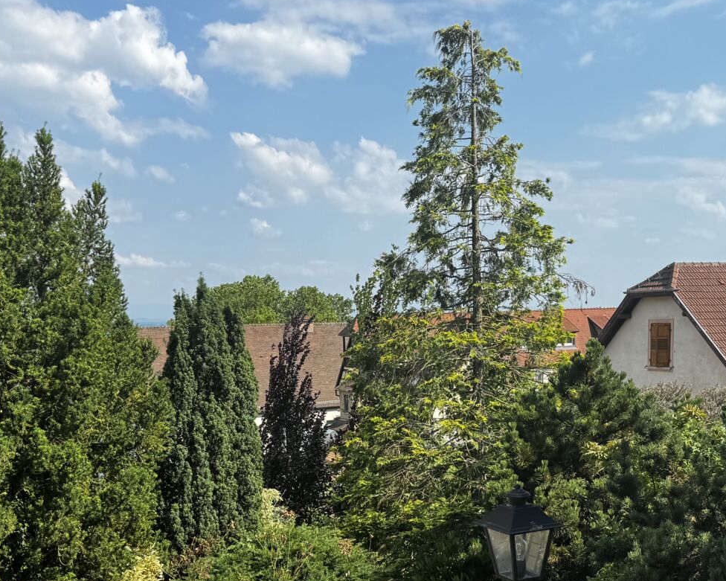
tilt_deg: -7.9
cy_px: 446
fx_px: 1031
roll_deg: +1.7
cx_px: 416
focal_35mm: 48
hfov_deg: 38.7
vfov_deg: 30.8
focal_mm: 6.76
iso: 80
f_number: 1.78
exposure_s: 1/2959
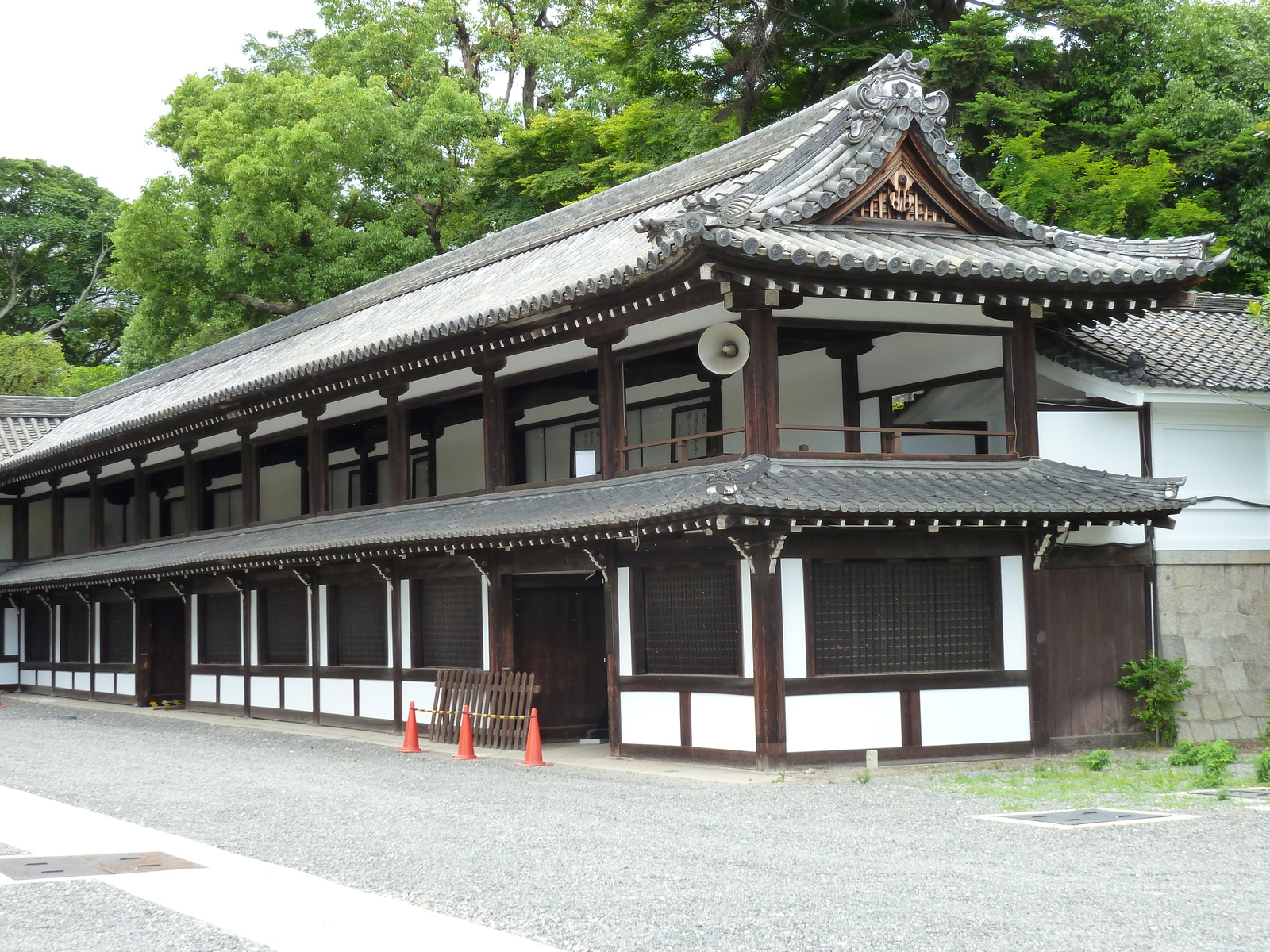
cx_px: 635
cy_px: 476
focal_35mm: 63
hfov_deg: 30.7
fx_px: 2311
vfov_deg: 23.3
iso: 125
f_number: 4
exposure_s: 1/80
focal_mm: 10.3
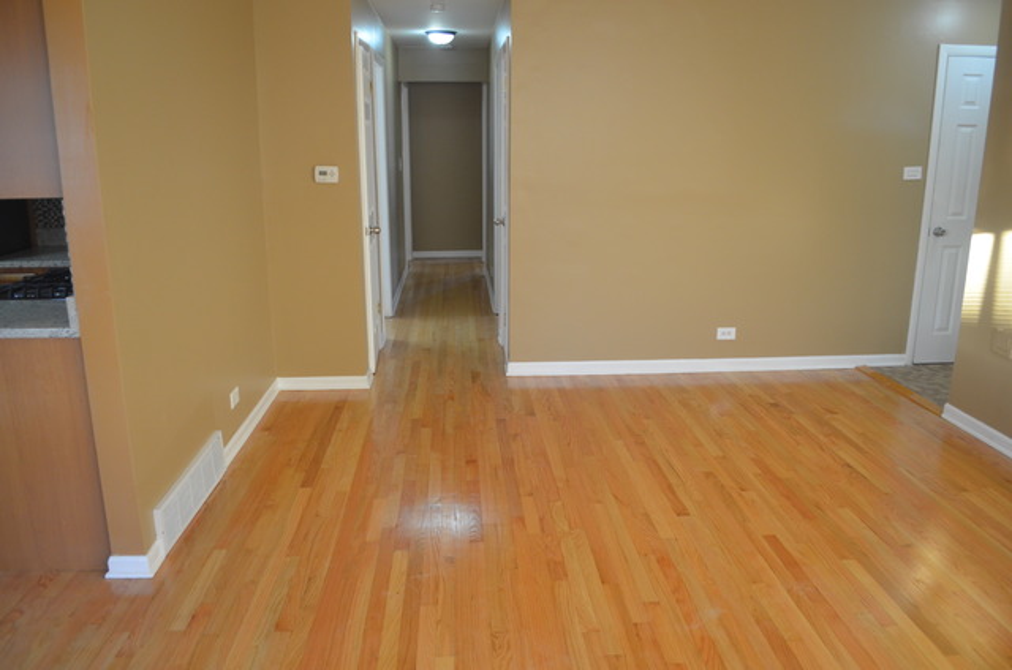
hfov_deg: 67.5
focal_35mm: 27
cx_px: 506
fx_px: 757
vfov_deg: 47.7
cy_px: 335
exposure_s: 1/60
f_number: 4
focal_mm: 18
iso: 800
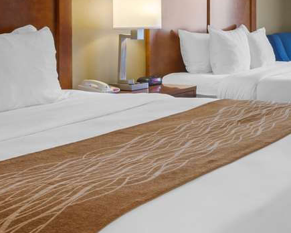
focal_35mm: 55
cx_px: 312
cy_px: 16
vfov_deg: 26.5
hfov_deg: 30.8
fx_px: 474
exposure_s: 1/15
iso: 200
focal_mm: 17
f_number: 8
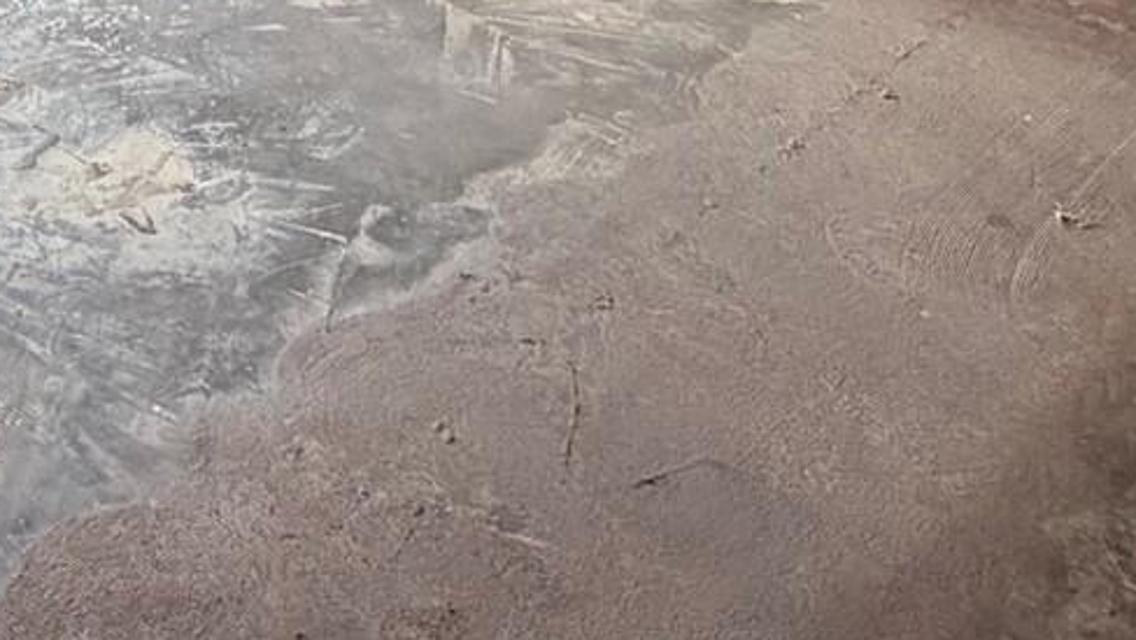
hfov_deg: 32.6
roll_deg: -0.6
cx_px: 417
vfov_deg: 13.5
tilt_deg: +2.3
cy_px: -915
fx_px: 1929
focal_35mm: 64
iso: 160
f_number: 2.2
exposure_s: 1/121
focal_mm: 2.22
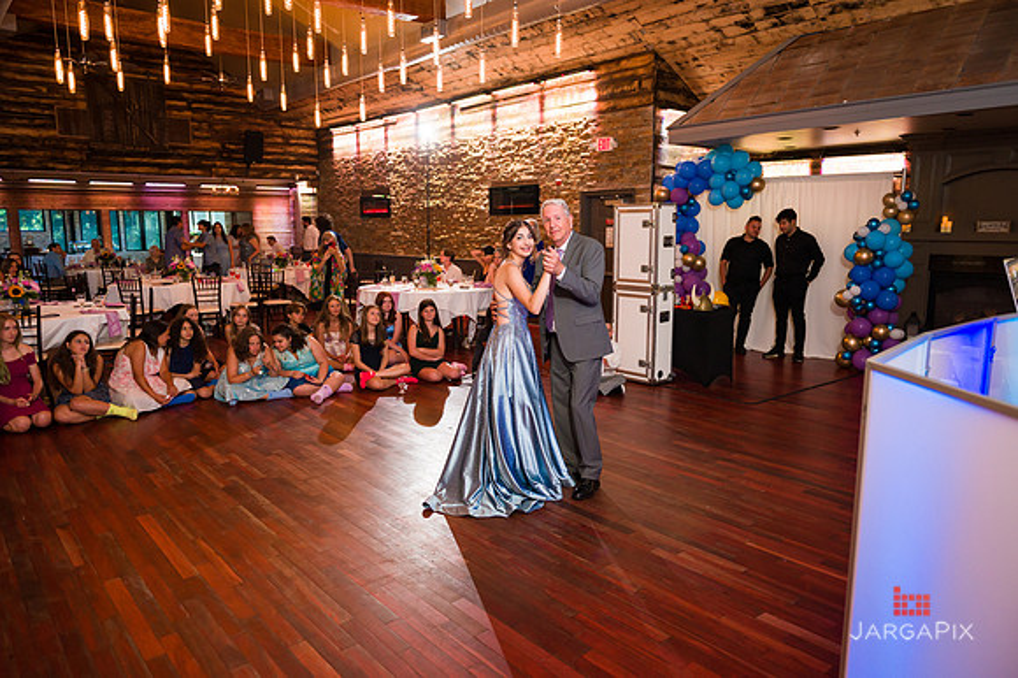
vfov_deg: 53.1
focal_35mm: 24
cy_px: 339
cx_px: 509
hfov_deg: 73.8
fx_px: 678
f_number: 3.2
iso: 1250
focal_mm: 24
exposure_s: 1/125
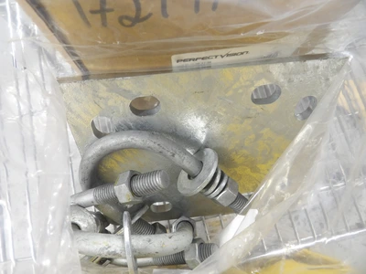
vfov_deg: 56.8
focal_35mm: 24
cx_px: 183
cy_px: 137
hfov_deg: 71.6
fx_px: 254
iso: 200
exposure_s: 1/22
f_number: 3.2
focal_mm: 4.3
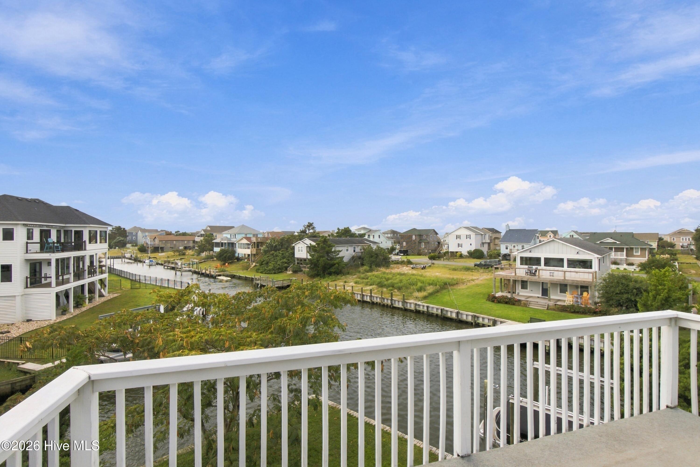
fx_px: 292
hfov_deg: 100.4
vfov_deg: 77.3
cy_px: 234
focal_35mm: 15
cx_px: 350
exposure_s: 1/400
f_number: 8
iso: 100
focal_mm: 10
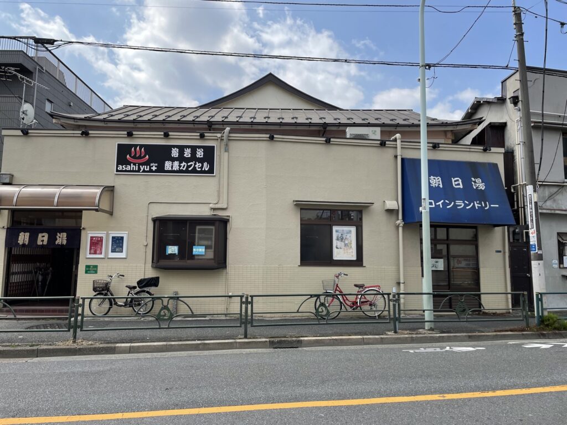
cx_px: 284
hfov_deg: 67.3
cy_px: 212
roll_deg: +0.1
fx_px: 426
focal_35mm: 26
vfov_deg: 53.1
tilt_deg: +6.4
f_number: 1.6
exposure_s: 1/2618
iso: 32
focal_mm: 4.2
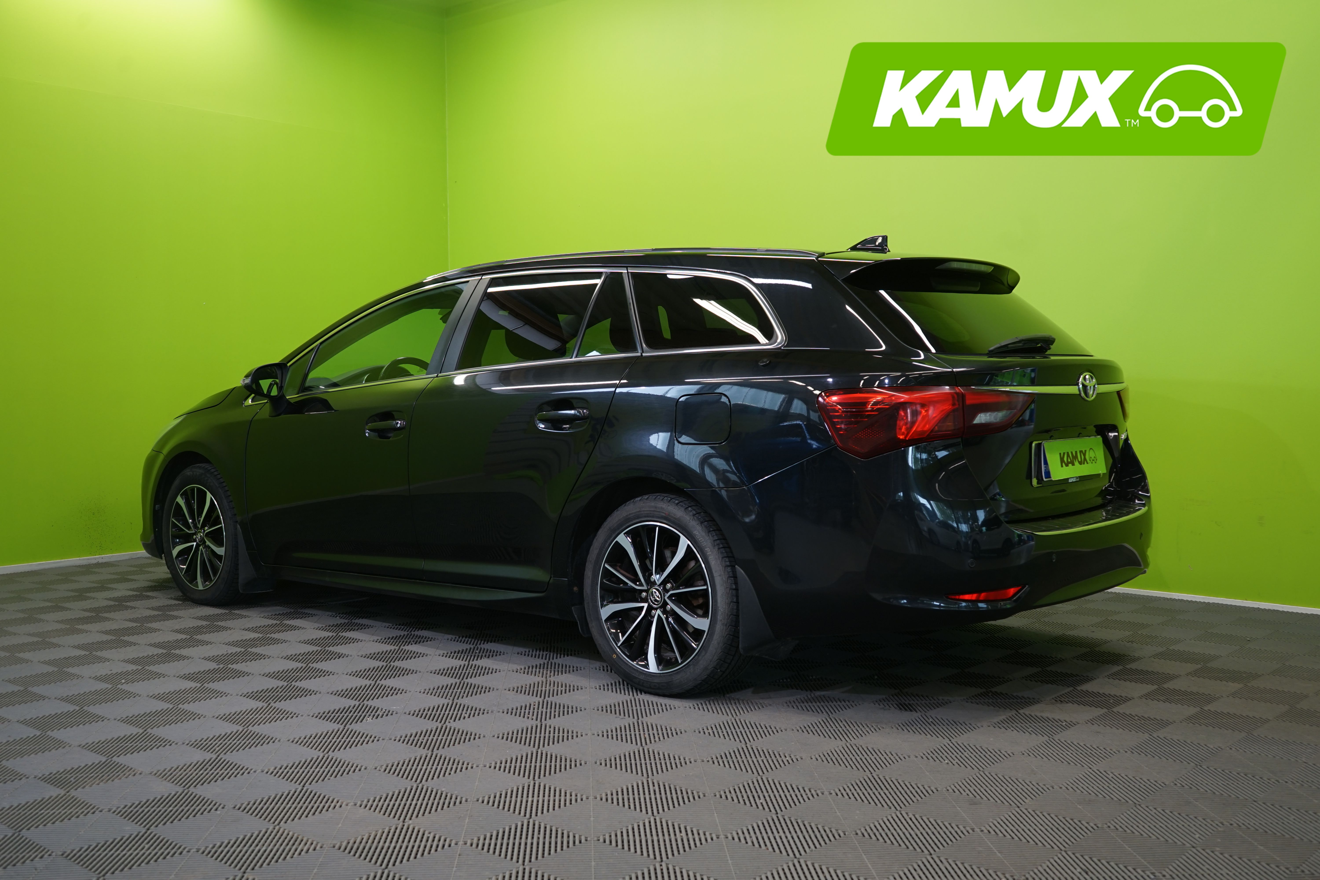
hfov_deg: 55.8
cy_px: 440
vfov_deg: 38.9
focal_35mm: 34
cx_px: 660
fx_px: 1247
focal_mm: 34
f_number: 5.6
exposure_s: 1/30
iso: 400
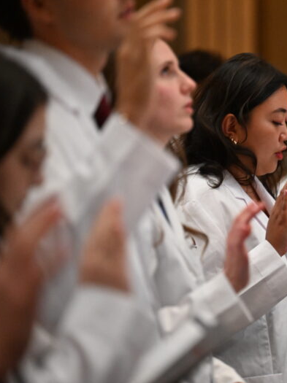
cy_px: 192
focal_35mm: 225
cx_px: 280
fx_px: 2490
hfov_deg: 6.6
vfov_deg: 8.8
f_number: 2.8
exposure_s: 1/80
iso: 6400
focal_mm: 155
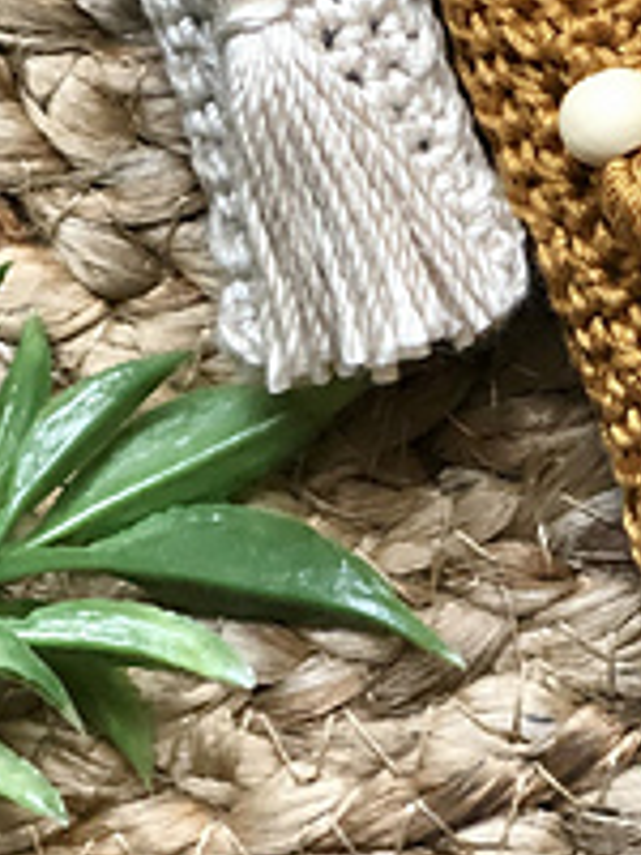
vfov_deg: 11.6
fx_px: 4099
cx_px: 504
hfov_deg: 8.9
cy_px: -282
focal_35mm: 166
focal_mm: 6
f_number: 2.4
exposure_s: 1/60
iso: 100
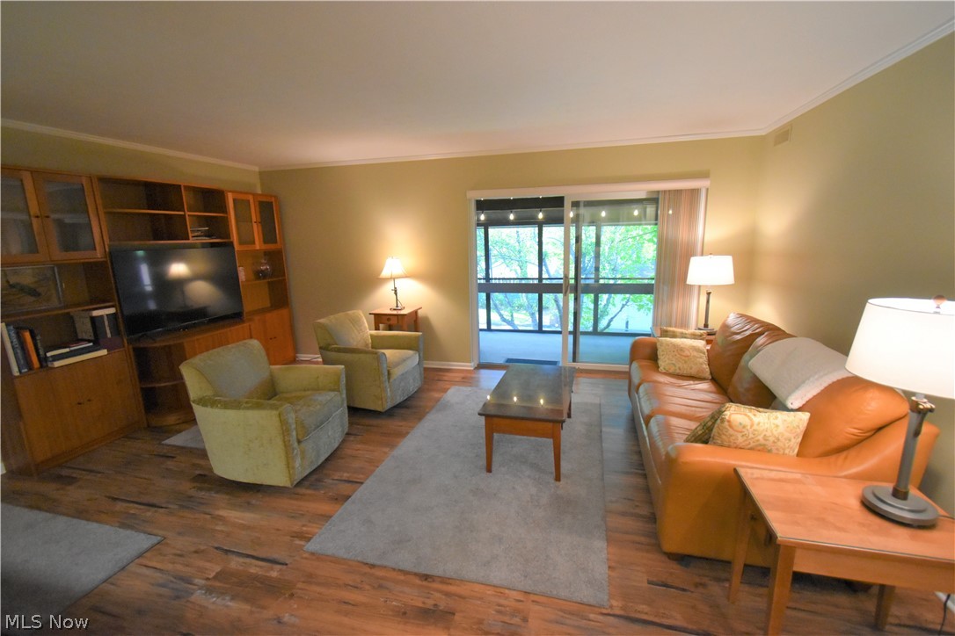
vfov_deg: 77.3
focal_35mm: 15
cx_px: 478
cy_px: 318
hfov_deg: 100.4
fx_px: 398
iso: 3200
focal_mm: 10
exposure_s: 1/125
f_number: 4.5
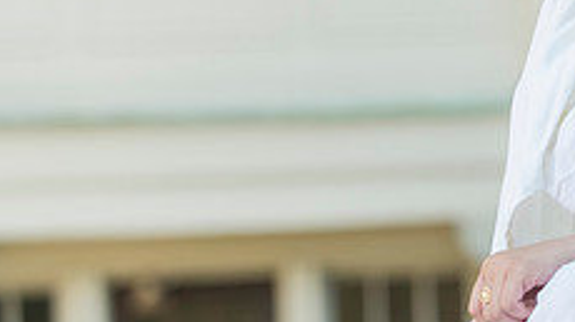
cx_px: 640
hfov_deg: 8.3
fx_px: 3946
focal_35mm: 259
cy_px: -106
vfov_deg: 4.7
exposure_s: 1/200
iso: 320
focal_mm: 98
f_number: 3.5
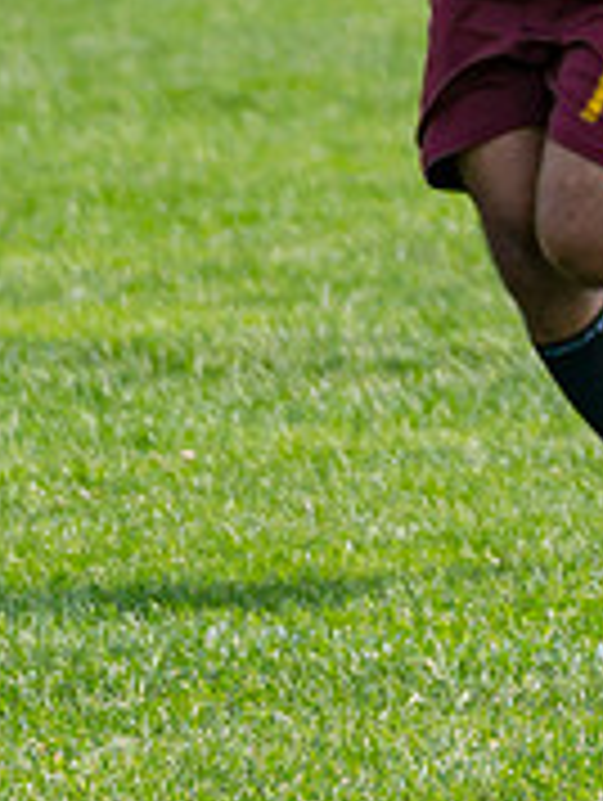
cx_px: 1551
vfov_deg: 2.9
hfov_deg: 2.2
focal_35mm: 674
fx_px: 15617
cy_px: 106
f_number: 2.8
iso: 400
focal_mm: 101
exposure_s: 1/4000
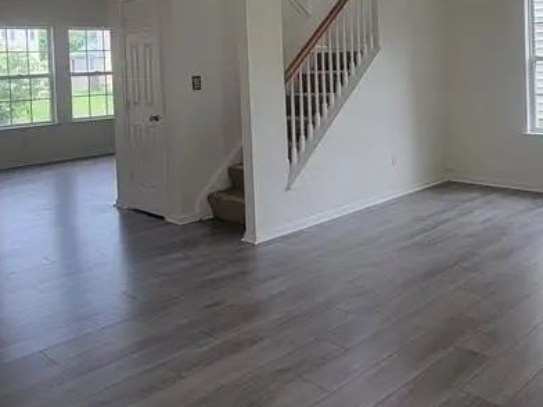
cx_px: 395
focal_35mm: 34
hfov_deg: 52.0
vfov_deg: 39.8
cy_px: 71
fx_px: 533
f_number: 2.2
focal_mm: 2.2
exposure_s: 1/120
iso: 64
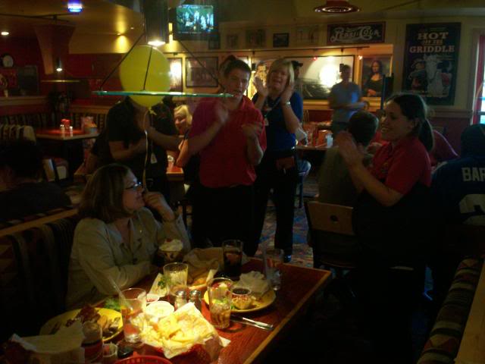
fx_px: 504
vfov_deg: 39.7
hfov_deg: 51.4
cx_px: 242
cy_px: 182
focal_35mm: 36
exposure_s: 1/8
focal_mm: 6
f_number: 4.5
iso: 200
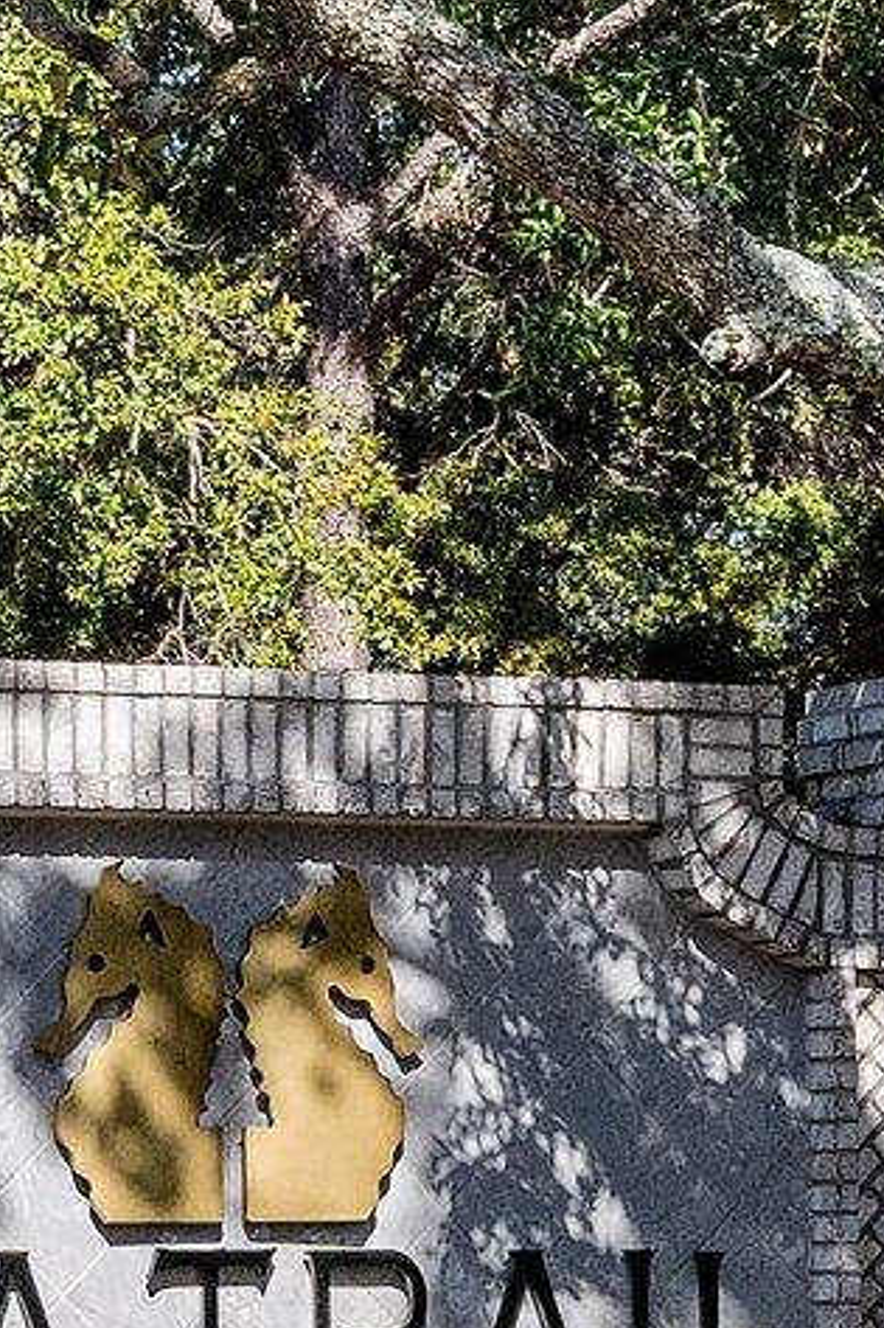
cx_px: 354
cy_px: 1324
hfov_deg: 7.5
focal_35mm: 182
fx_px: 6708
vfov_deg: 11.2
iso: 500
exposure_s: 1/2500
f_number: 6.3
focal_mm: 28
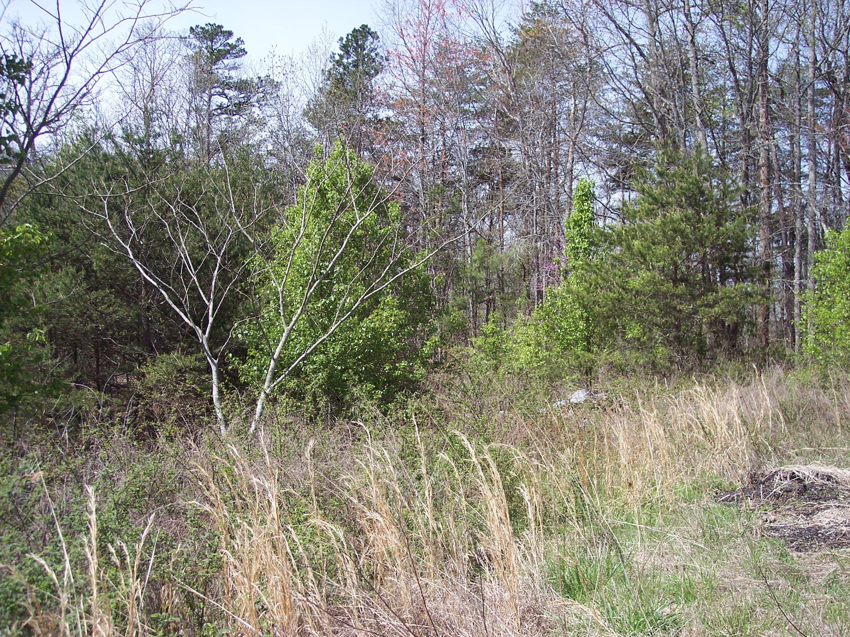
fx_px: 958
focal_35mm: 39
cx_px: 425
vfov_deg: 36.8
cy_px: 318
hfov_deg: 47.9
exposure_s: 1/750
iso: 100
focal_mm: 8
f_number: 3.4
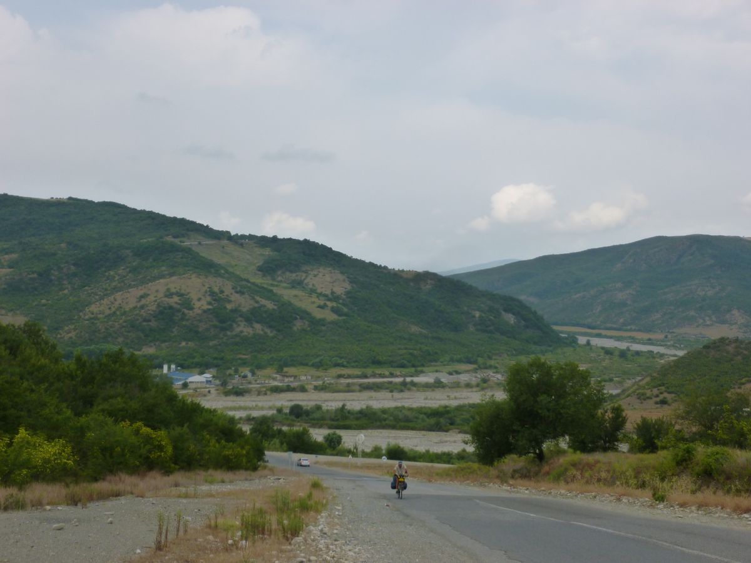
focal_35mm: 55
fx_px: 1193
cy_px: 282
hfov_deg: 34.9
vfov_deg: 26.6
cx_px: 376
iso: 160
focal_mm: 9.9
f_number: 4.2
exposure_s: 1/500
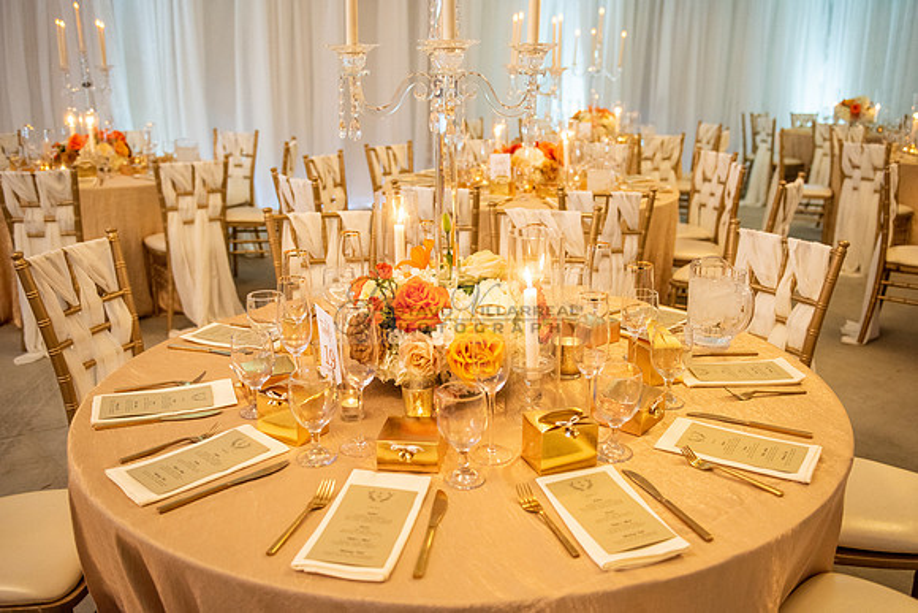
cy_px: 308
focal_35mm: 34
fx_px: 869
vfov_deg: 38.8
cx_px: 483
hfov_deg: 55.7
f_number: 3.2
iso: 1600
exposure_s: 1/125
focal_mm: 31
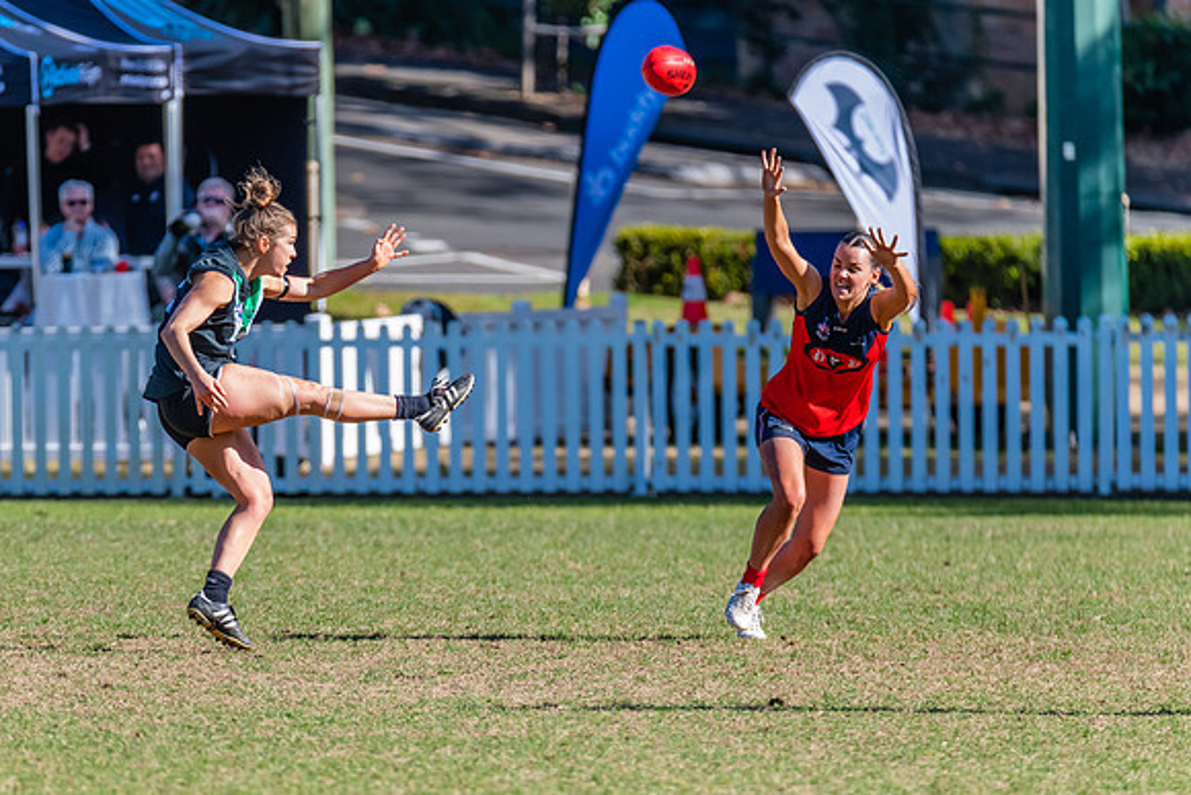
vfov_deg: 2.5
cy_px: 467
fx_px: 18164
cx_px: 463
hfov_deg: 3.8
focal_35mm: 549
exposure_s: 1/1600
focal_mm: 420
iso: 800
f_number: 7.1
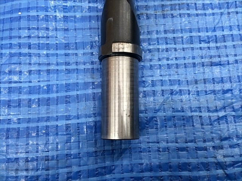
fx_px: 203
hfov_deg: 61.7
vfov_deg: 48.2
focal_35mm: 29
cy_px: 90
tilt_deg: -81.6
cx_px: 121
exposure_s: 1/30
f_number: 2.2
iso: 125
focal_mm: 4.15
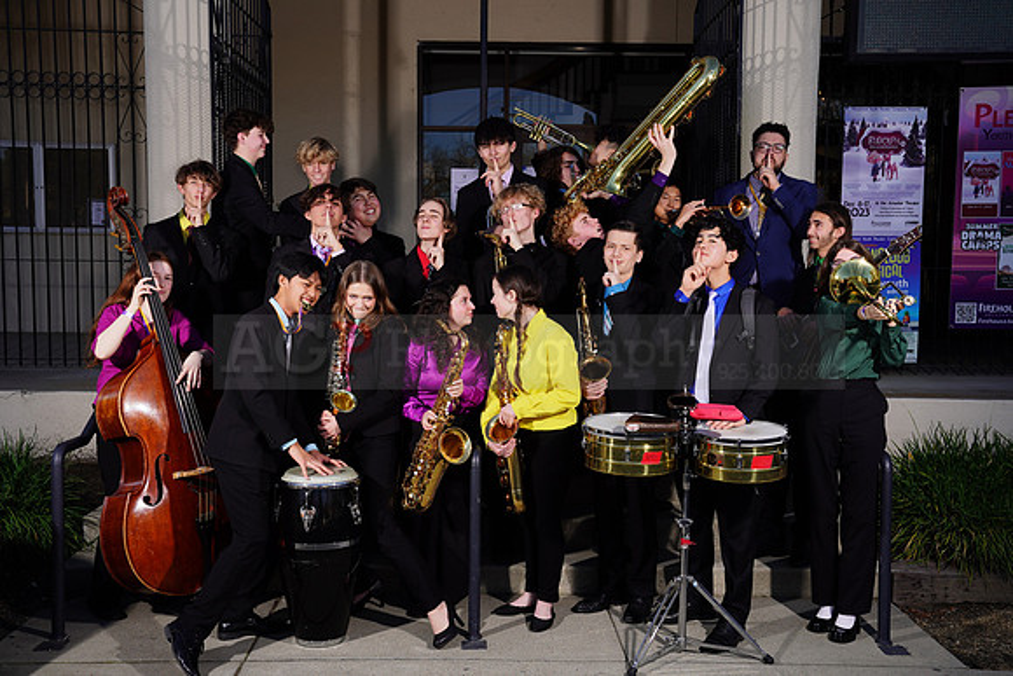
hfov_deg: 50.7
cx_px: 506
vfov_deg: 35.1
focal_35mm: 38
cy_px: 338
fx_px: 1069
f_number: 8
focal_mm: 38
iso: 100
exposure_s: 1/250
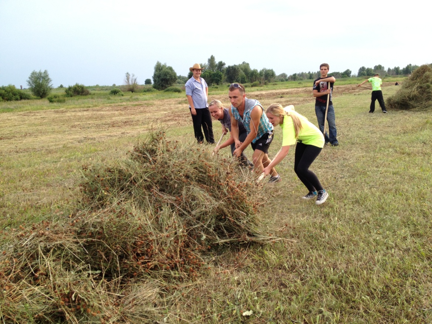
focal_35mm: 35
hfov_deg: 52.6
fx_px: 437
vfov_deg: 40.7
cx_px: 216
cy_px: 162
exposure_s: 1/435
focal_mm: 4.28
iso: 64
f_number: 2.4
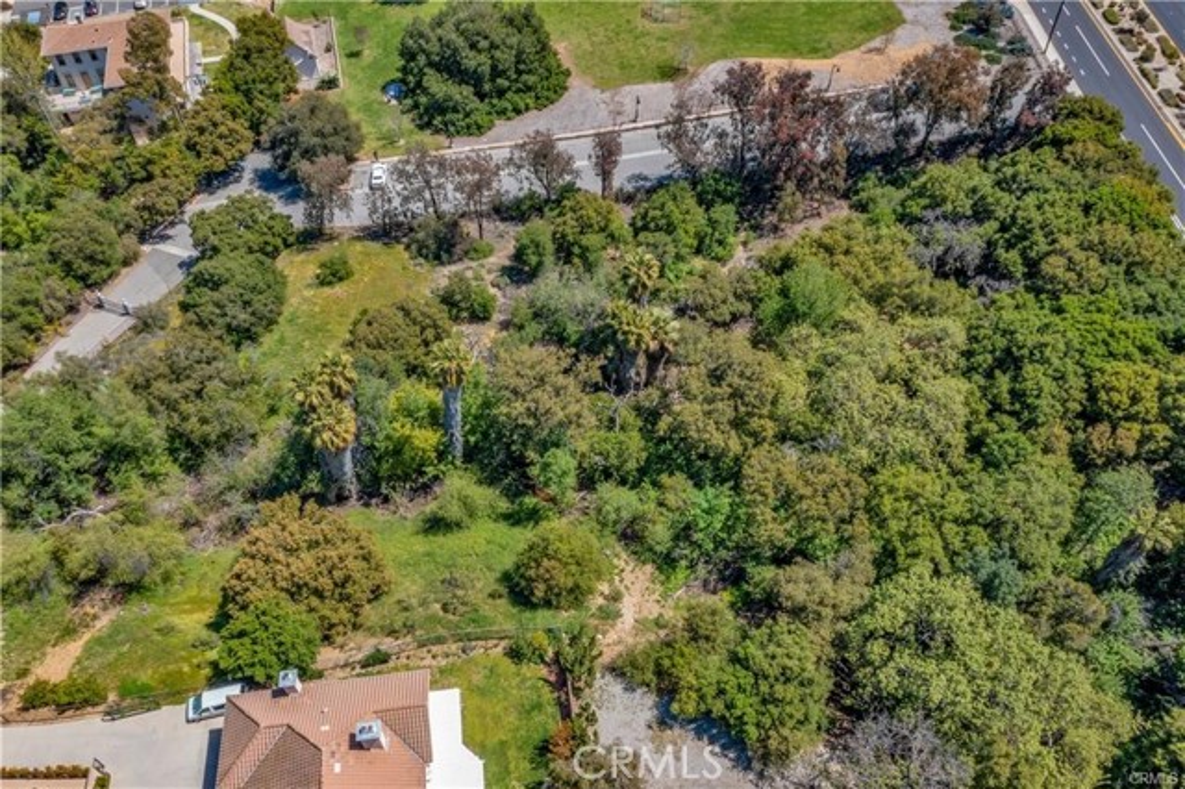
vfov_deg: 46.4
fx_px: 921
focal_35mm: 28
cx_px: 592
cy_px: 394
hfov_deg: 65.5
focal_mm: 10.26
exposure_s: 1/120
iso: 100
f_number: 10
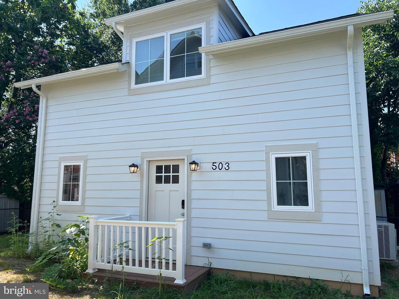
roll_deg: +0.1
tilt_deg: +8.7
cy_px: 150
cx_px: 200
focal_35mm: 26
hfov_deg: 67.3
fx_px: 300
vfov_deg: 53.1
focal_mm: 5.7
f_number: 1.5
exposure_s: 1/1869
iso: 50
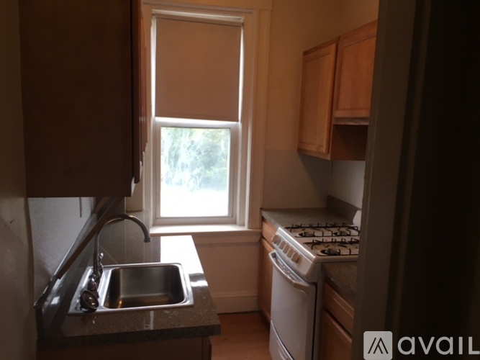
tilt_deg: -8.3
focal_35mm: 29
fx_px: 402
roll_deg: -1.1
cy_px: 180
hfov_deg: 61.7
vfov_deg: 48.2
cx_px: 240
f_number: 2.2
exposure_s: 1/30
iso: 50
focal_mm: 4.15
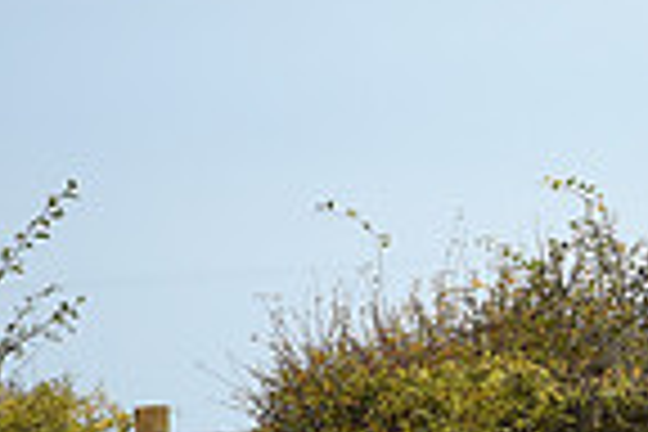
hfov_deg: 2.5
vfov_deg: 1.7
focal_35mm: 807
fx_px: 14525
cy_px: 261
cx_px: 1300
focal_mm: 200
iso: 1600
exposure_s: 1/1000
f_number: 5
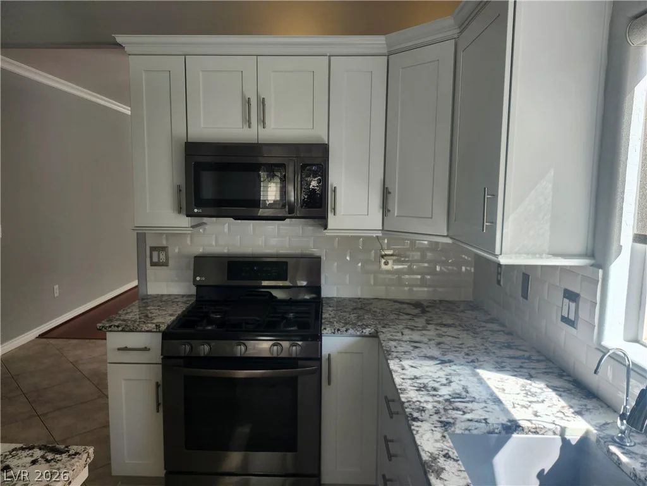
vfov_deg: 58.9
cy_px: 243
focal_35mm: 23
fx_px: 430
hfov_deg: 73.9
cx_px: 324
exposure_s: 1/180
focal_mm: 5.54
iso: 64
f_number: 1.8
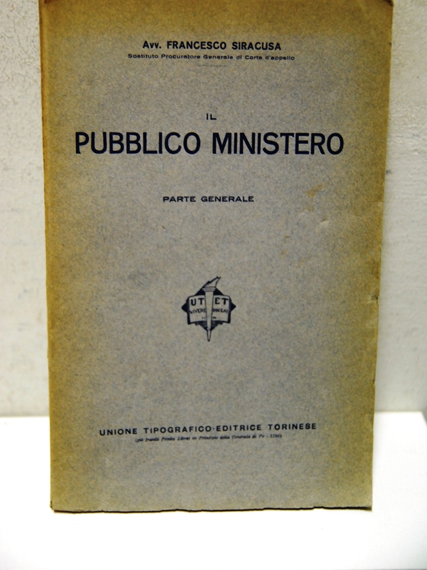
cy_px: 260
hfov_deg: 24.8
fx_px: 970
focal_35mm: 59
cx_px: 214
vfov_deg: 32.7
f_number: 2.8
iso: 800
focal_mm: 36
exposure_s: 1/50
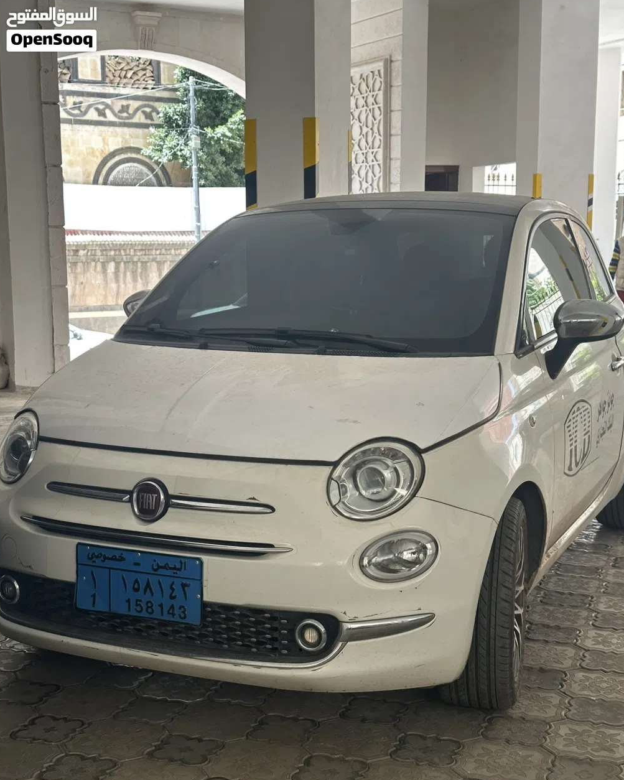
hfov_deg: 29.7
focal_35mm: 51
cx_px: 310
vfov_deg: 36.6
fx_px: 1177
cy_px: 416
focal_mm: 6.86
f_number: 1.78
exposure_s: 1/121
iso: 50
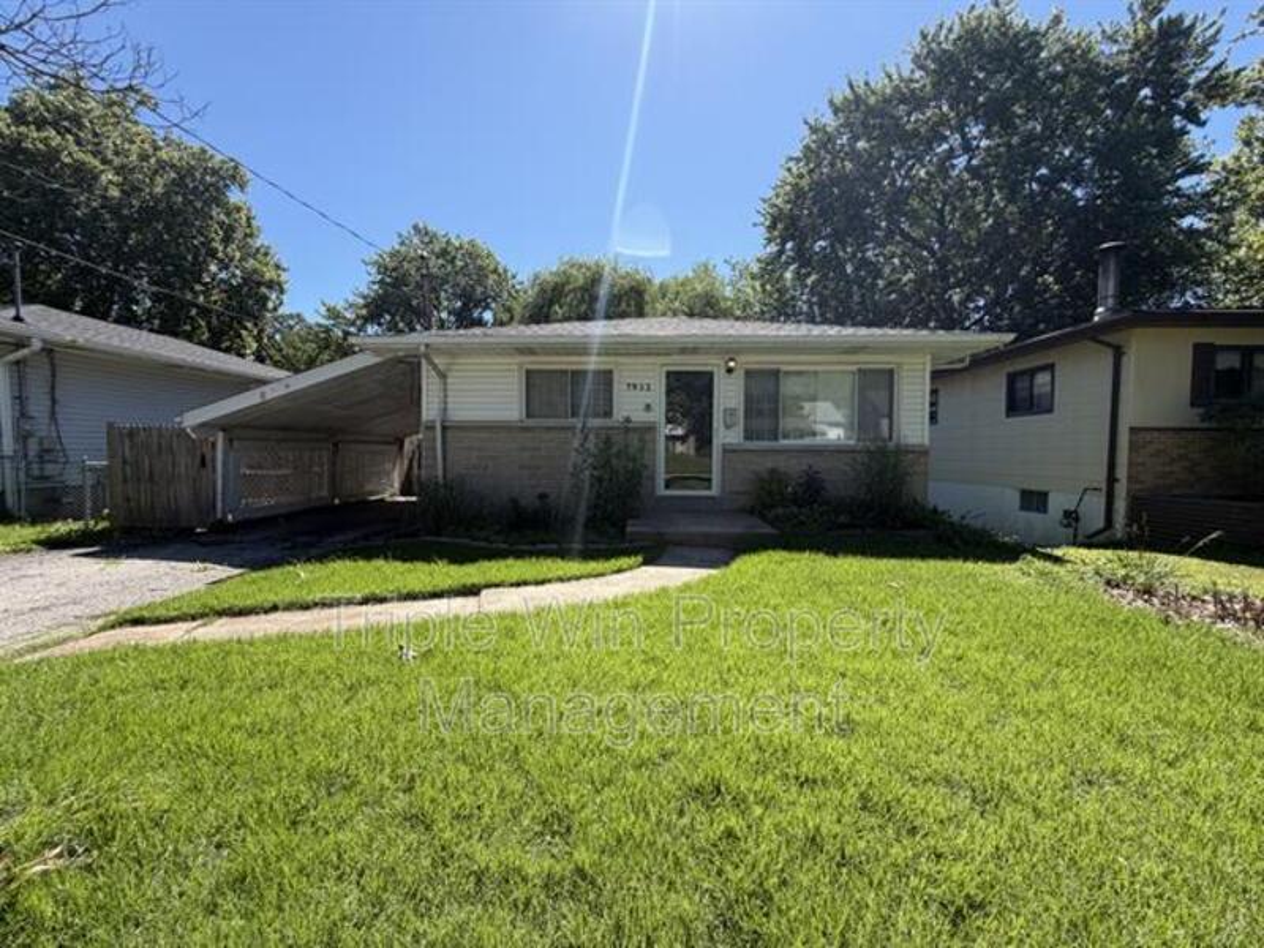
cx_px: 632
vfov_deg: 85.7
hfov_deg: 102.1
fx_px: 511
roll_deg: +0.2
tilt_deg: -2.2
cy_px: 474
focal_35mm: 14
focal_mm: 2.22
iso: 40
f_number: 2.2
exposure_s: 1/770
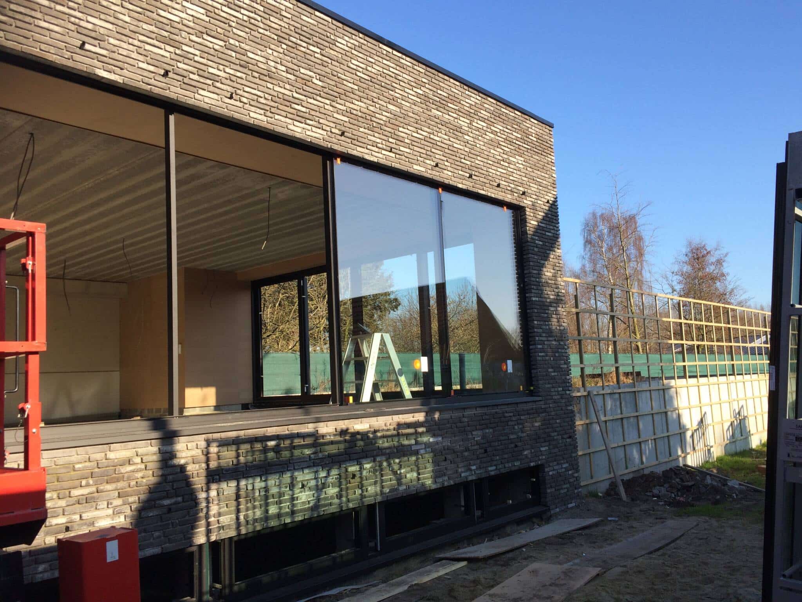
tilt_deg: +5.9
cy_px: 301
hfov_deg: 61.7
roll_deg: +4.1
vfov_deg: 48.2
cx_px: 401
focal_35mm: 29
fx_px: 672
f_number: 2.2
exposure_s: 1/912
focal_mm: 4.15
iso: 32
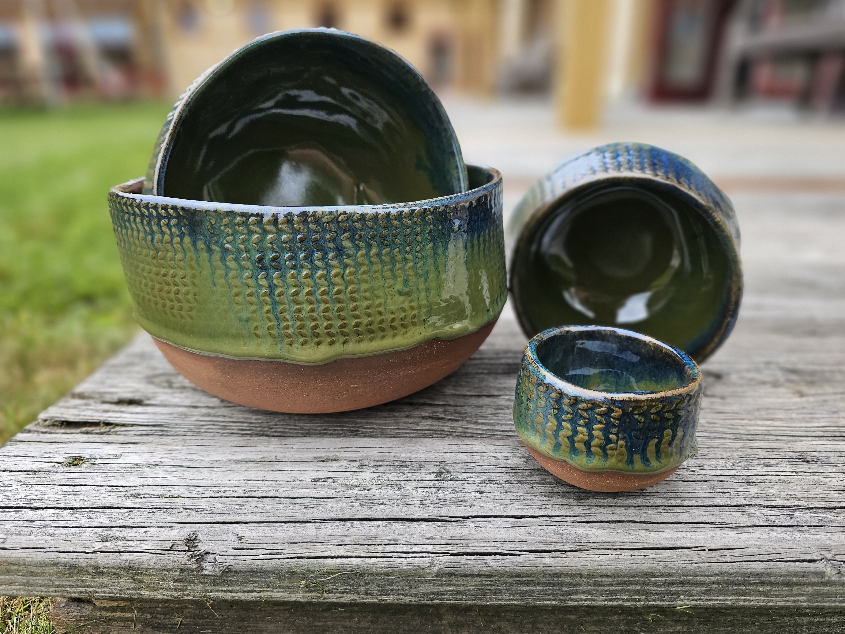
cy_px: 317
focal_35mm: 23
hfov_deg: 73.9
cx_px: 422
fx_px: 561
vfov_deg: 58.9
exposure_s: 1/225
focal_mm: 6.3
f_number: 1.7
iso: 20
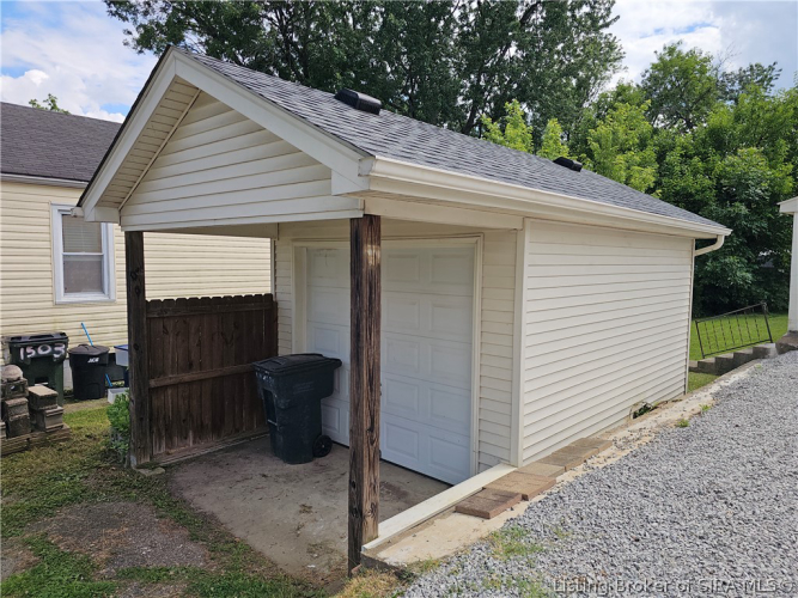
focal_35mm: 23
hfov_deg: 73.9
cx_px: 399
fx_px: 530
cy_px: 299
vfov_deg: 58.9
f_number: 1.7
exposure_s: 1/688
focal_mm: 6.3
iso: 10
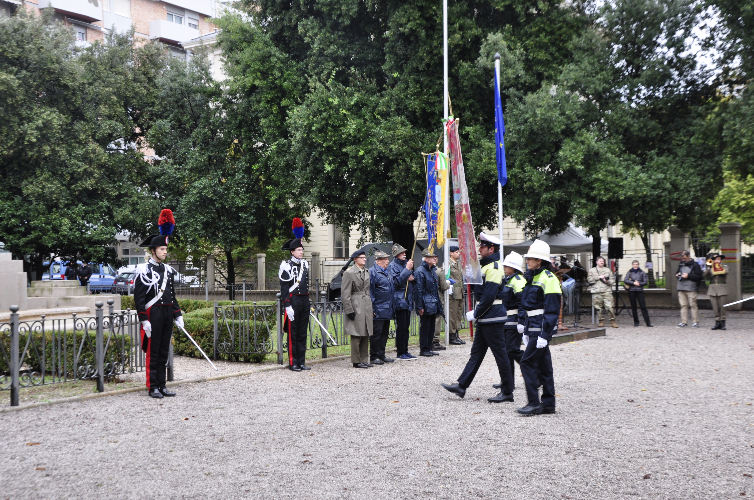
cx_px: 377
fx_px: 941
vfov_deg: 29.8
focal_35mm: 45
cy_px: 250
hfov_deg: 43.7
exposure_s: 1/60
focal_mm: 30
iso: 560
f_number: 8
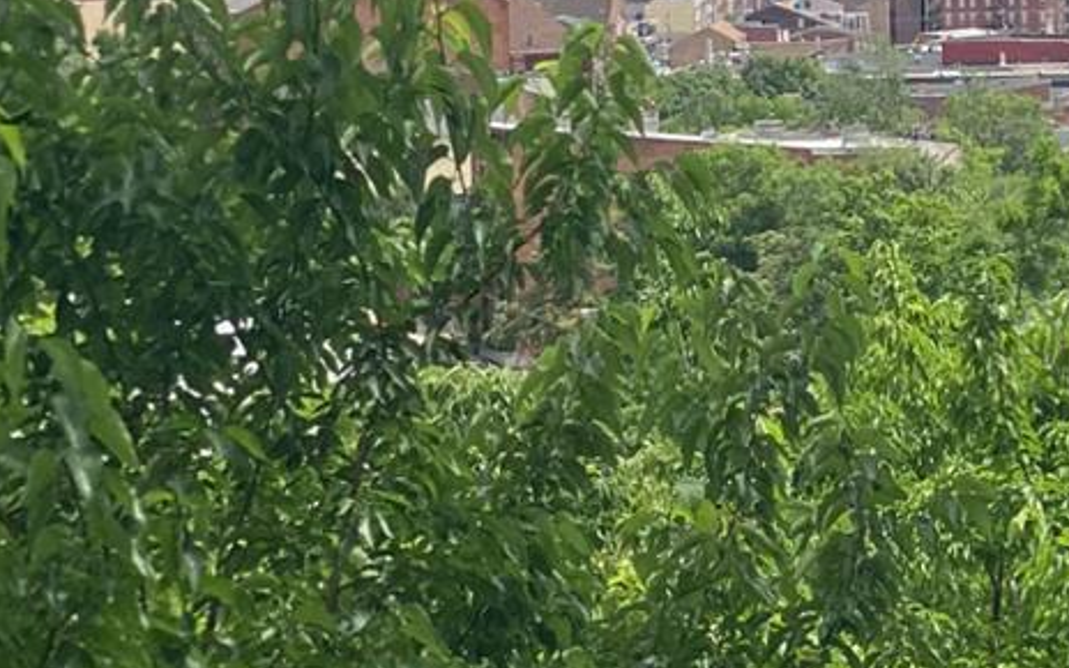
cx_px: 1139
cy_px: 55
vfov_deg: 7.4
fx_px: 5186
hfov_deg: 11.6
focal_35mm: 178
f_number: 2
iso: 20
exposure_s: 1/1916
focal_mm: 6
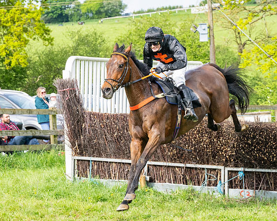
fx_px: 1578
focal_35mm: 193
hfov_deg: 10.0
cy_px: 94
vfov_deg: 8.0
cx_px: 152
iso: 400
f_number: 5.6
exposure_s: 1/1000
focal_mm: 70
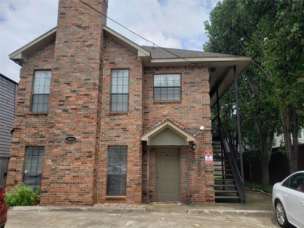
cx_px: 152
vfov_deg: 53.1
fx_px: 228
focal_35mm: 26
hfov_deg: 67.3
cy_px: 114
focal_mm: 4.3
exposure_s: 1/1348
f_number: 2.4
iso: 50
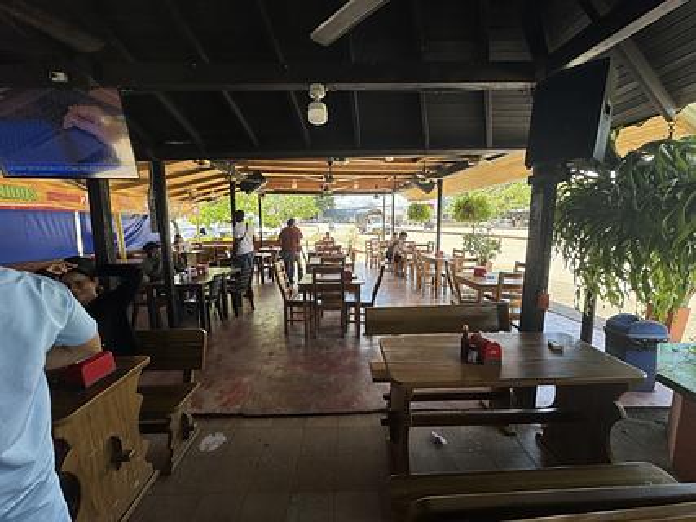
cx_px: 348
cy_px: 261
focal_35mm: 14
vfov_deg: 85.6
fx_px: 281
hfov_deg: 102.1
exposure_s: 1/191
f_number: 2.2
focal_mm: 2.22
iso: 40
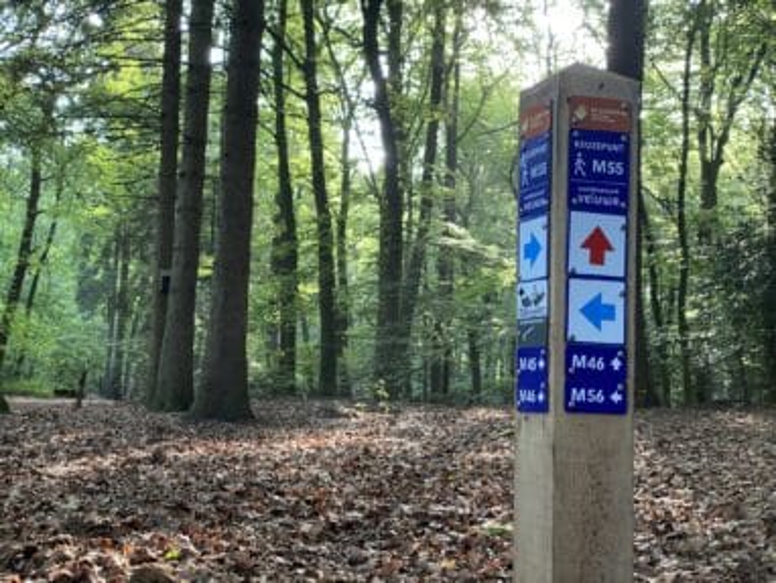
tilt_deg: +5.1
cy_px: 292
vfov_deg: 28.1
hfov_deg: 36.8
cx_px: 388
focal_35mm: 52
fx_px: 1166
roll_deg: -2.3
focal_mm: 6
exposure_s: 1/68
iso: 160
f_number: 2
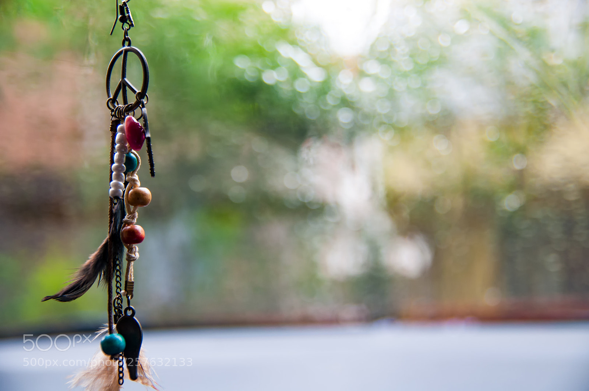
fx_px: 784
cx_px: 294
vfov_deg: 28.0
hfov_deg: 41.2
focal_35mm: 48
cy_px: 196
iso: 200
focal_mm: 32
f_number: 2.8
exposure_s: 1/60
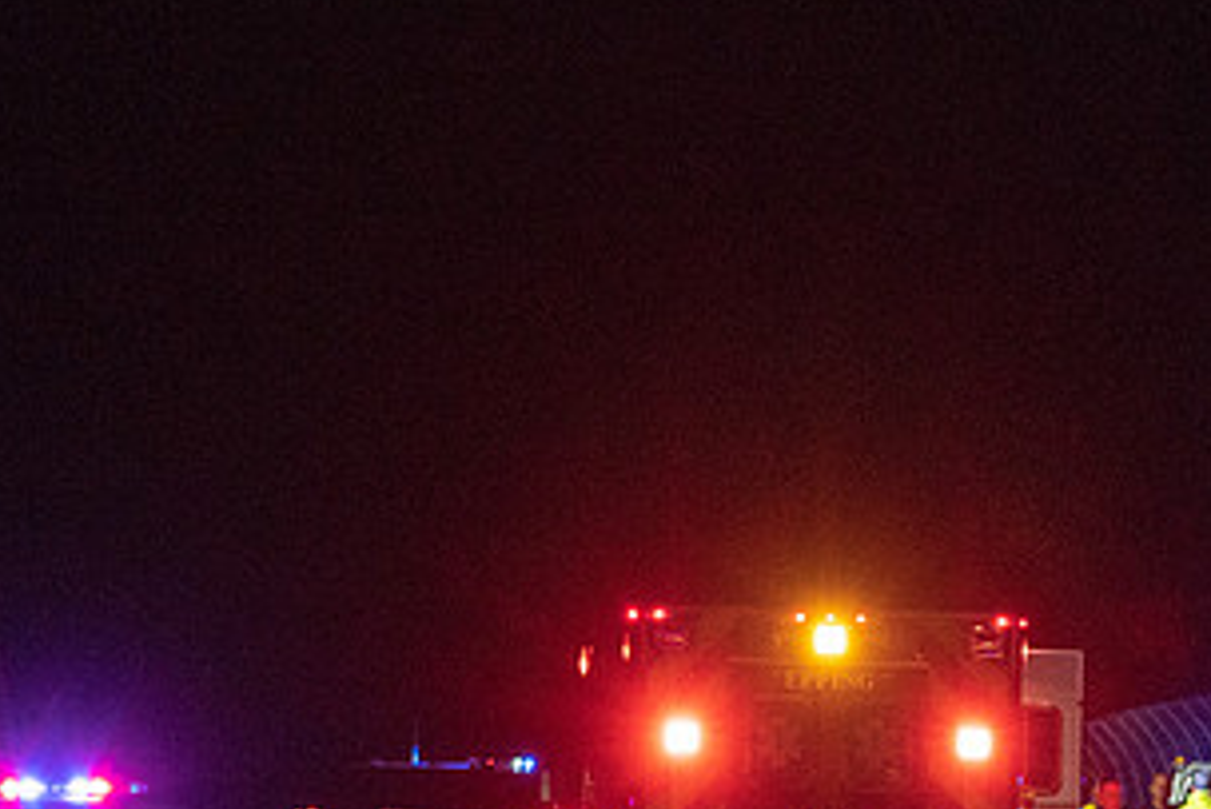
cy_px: 715
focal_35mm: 332
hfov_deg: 6.2
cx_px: 888
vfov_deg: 4.1
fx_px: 11173
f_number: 4.5
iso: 2000
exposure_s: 1/640
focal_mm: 116
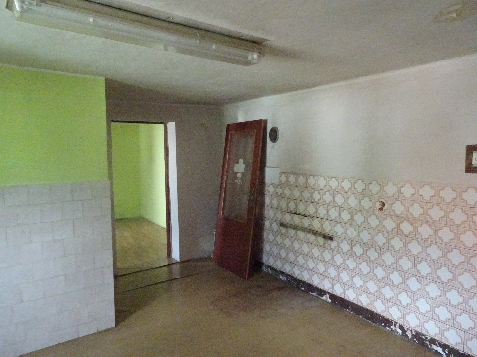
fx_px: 331
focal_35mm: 24
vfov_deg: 56.8
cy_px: 178
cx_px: 238
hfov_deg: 71.6
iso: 3200
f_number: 3.5
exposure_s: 1/200
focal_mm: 4.1
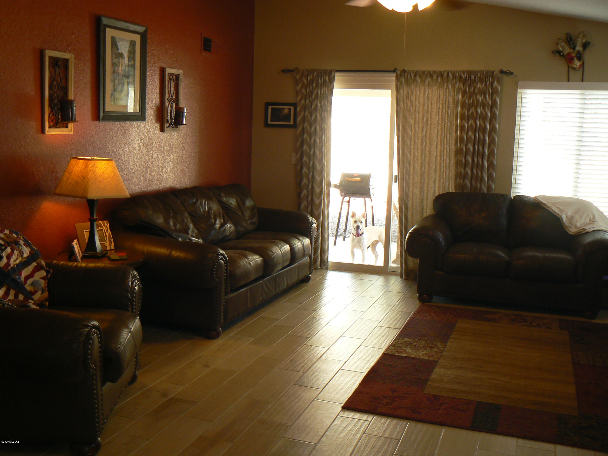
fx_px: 632
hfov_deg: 51.4
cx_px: 304
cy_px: 228
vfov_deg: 39.7
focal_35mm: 36
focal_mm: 6
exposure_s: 1/30
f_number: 2.8
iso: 125
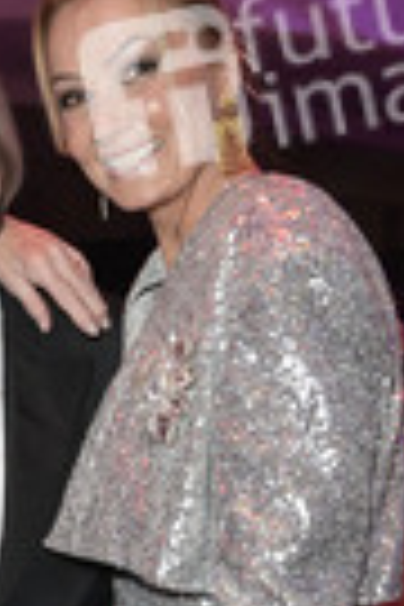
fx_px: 1195
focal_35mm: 71
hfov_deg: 18.1
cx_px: -99
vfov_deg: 25.3
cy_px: 745
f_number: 5.6
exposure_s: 1/250
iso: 4000
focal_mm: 24
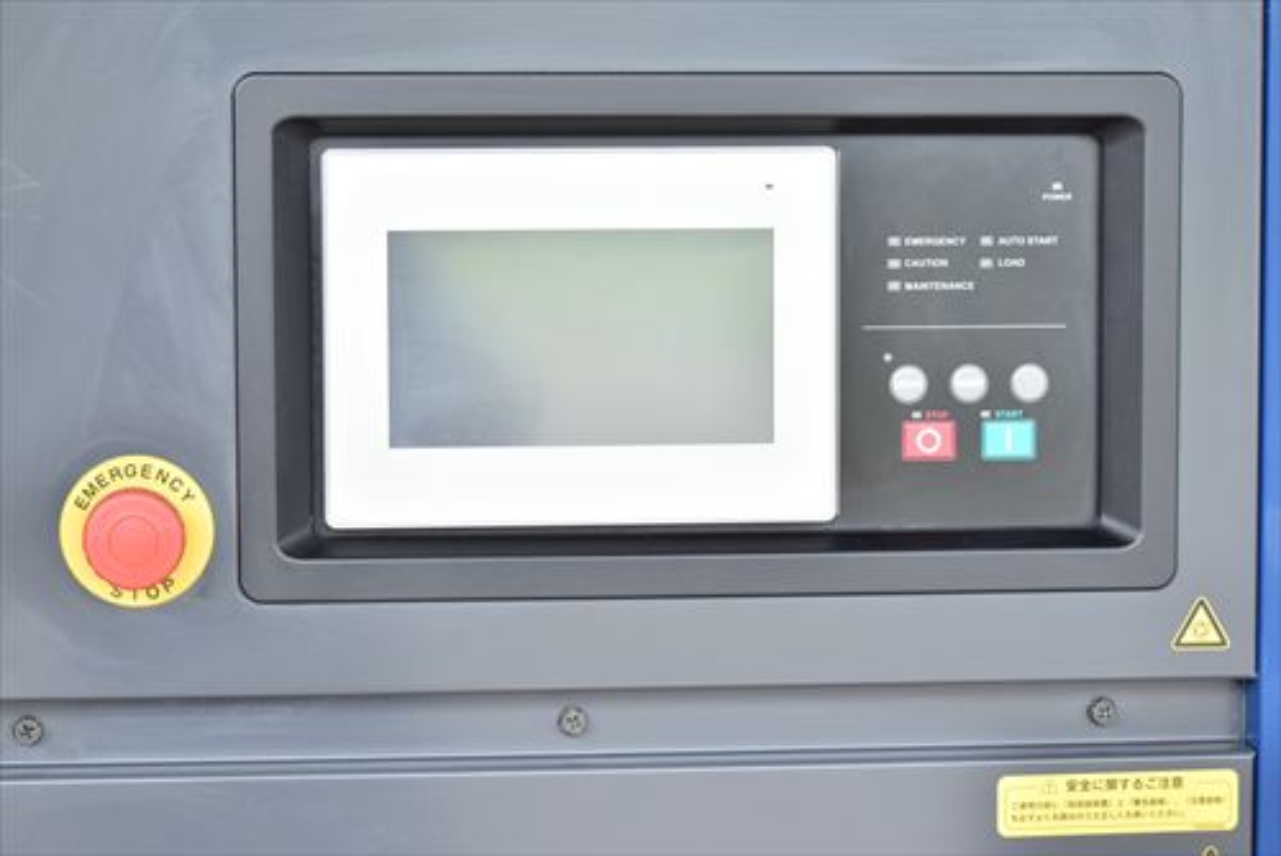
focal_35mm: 82
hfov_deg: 24.6
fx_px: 2937
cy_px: 428
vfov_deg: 16.6
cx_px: 640
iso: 1250
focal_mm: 55
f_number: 6.3
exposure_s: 1/640
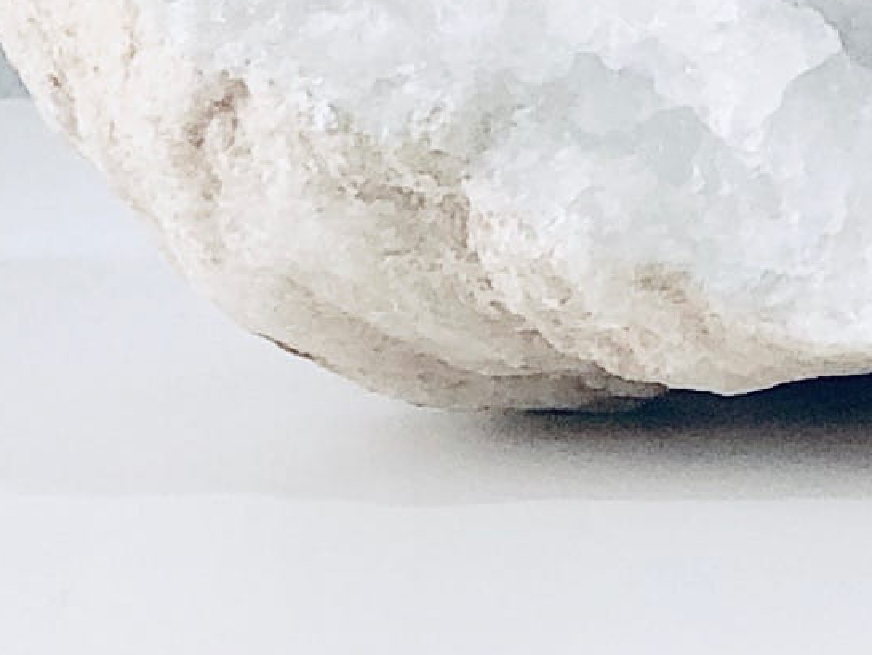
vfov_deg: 7.0
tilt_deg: +0.2
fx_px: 5216
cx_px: 1643
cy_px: -508
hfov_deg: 9.1
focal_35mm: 207
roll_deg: +1.0
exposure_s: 1/29
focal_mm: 3.99
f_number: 1.8
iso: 40
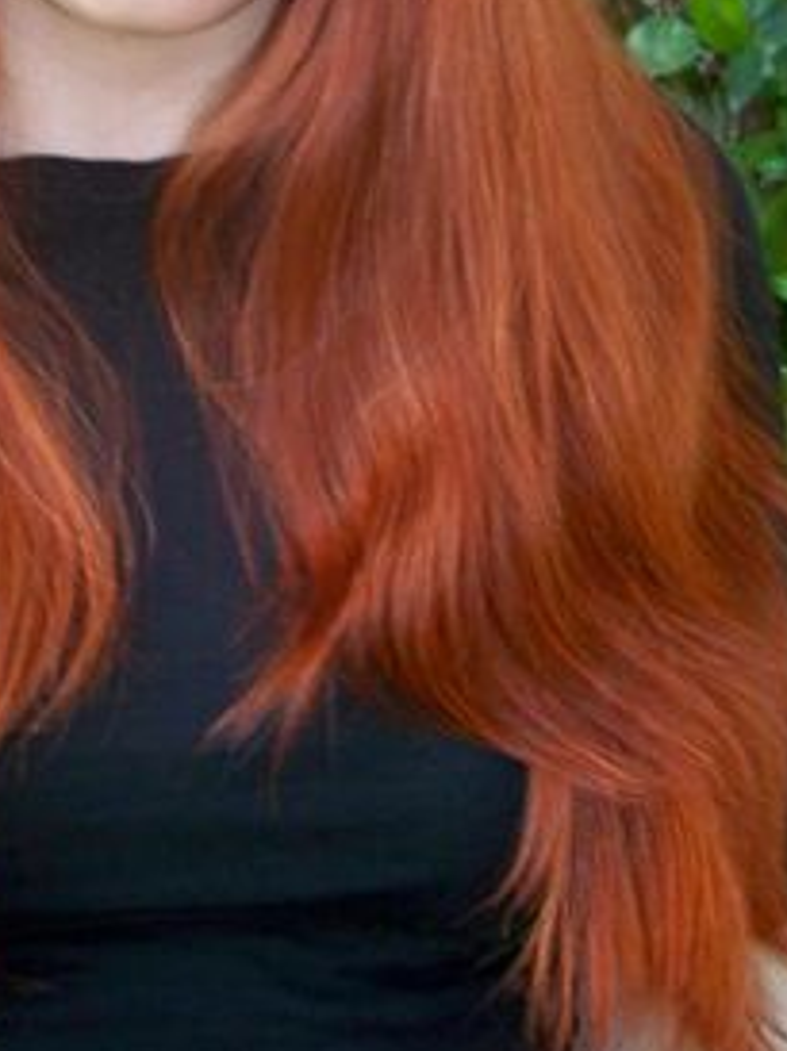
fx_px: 3461
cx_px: 146
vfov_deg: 17.1
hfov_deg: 12.9
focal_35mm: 114
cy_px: 157
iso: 200
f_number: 3.2
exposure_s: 1/30
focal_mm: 13.2
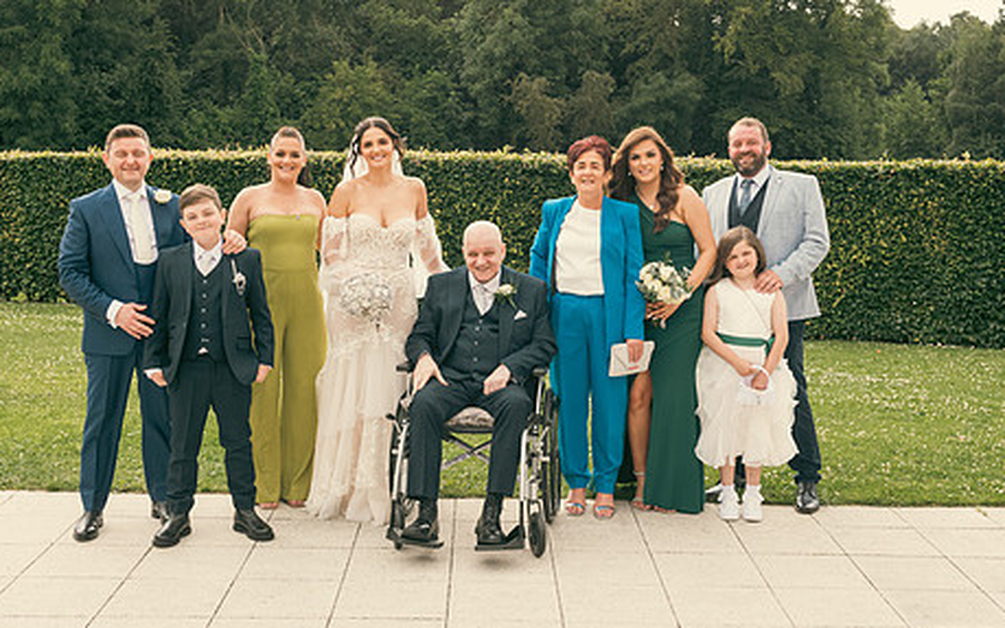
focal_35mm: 49
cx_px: 499
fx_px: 1342
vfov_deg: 26.3
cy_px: 296
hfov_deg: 41.0
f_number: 6.3
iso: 320
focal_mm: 38
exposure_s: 1/200
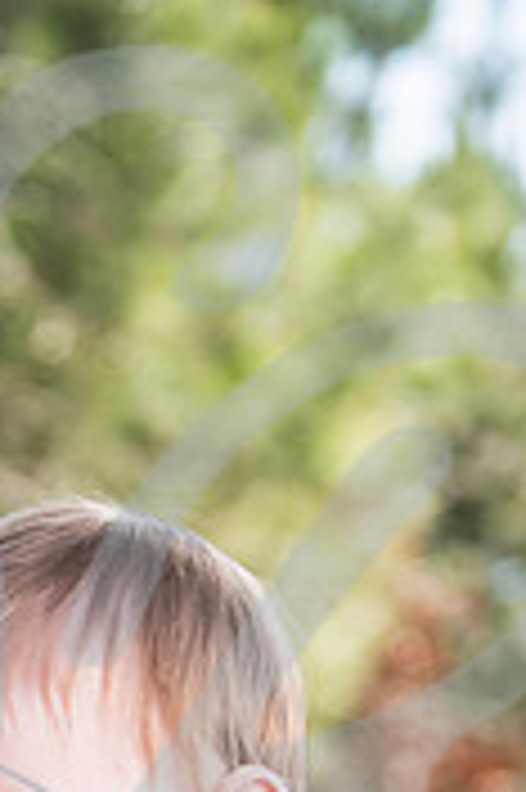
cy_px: 806
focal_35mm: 115
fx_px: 2525
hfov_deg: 11.8
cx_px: 31
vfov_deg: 17.4
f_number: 2.8
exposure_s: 1/1000
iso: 100
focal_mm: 45
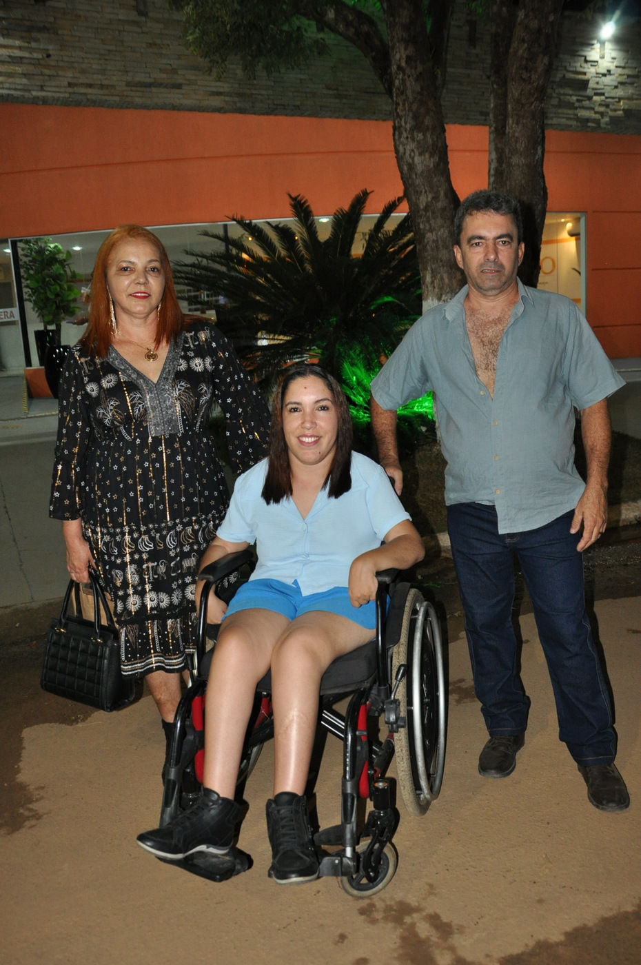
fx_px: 843
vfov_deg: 59.5
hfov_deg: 41.6
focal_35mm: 32
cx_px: 320
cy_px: 482
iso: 800
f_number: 4
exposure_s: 1/60
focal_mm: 21
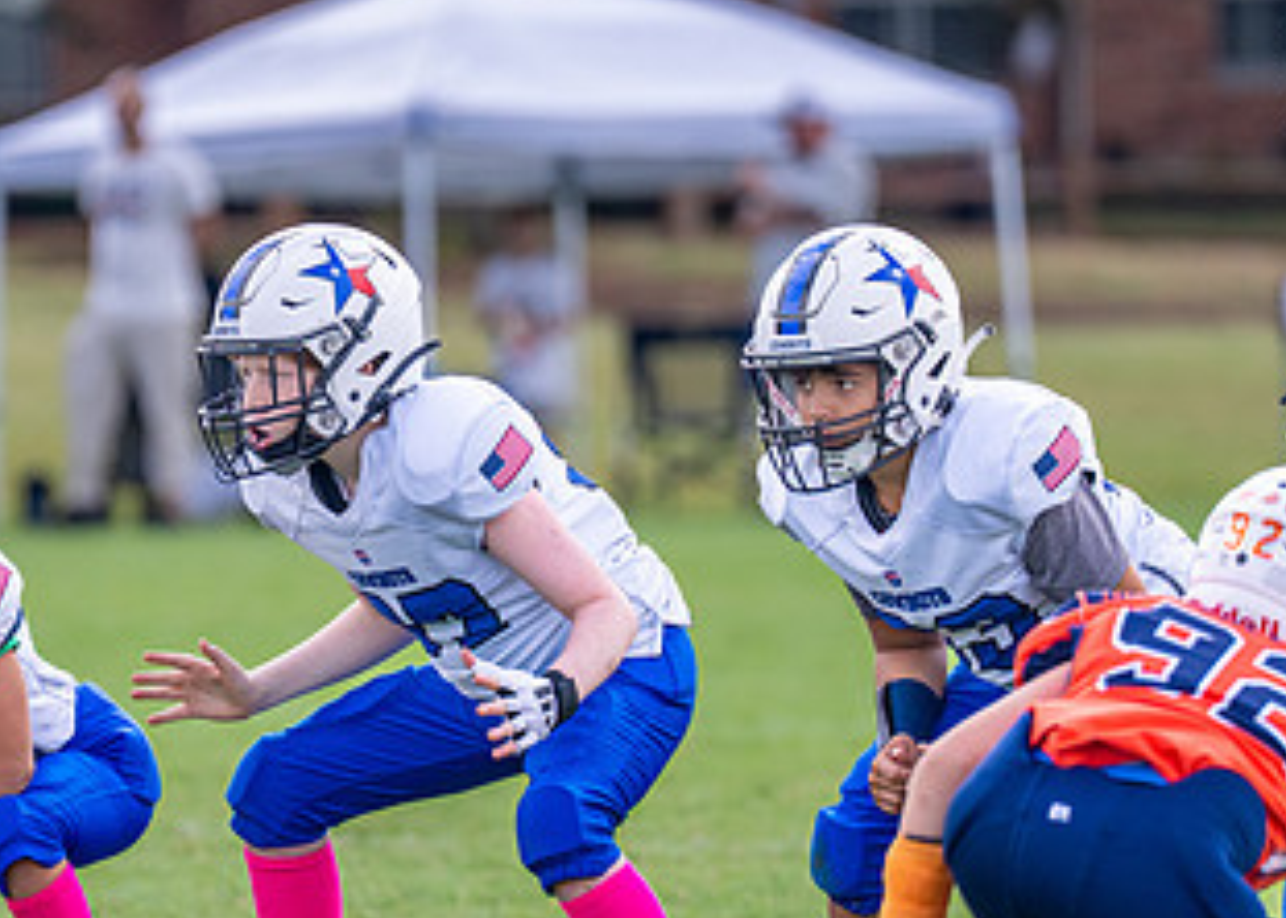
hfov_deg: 4.1
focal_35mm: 492
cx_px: 485
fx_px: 17966
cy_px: 608
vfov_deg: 2.9
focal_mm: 200
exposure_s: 1/2500
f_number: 2.8
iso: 400
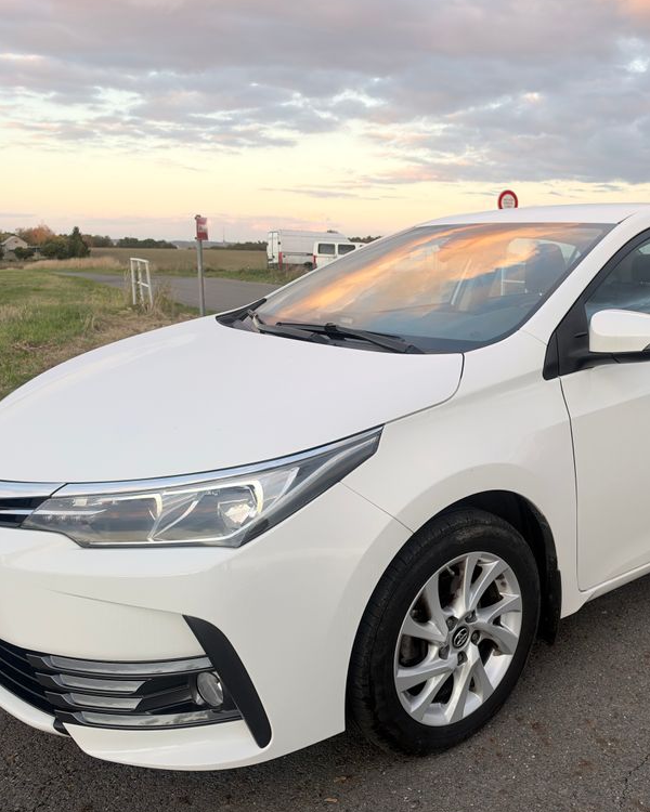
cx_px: 448
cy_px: 408
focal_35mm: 32
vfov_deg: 55.7
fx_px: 769
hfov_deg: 44.9
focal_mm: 6.93
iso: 50
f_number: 1.8
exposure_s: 1/209
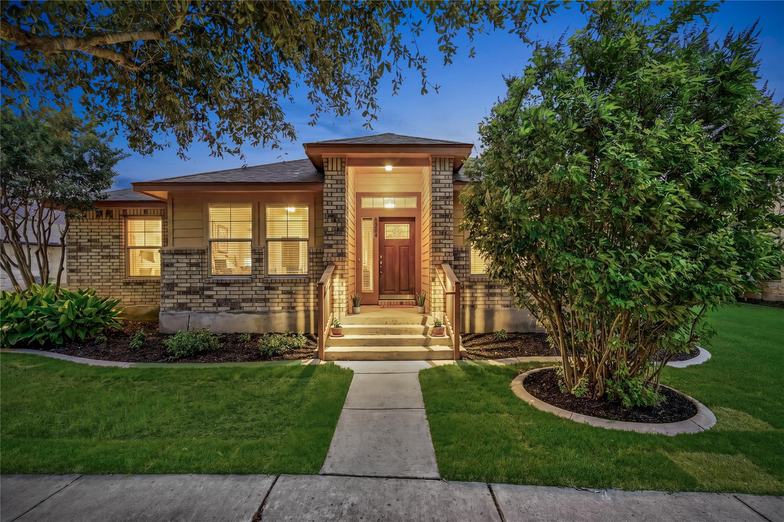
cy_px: 261
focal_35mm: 14
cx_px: 392
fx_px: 305
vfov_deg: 81.2
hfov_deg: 104.3
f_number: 10
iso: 400
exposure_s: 1/200
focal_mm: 14
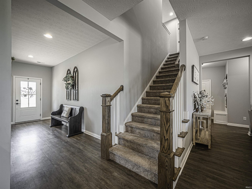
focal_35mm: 14
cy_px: 94
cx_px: 126
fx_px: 102
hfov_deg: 102.1
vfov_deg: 85.7
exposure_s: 1/13
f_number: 4.5
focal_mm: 7
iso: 200
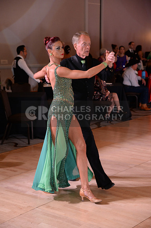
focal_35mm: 70
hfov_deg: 19.4
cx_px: 76
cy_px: 114
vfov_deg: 28.9
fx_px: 442
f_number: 5
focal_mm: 70
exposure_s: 1/250
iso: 2000
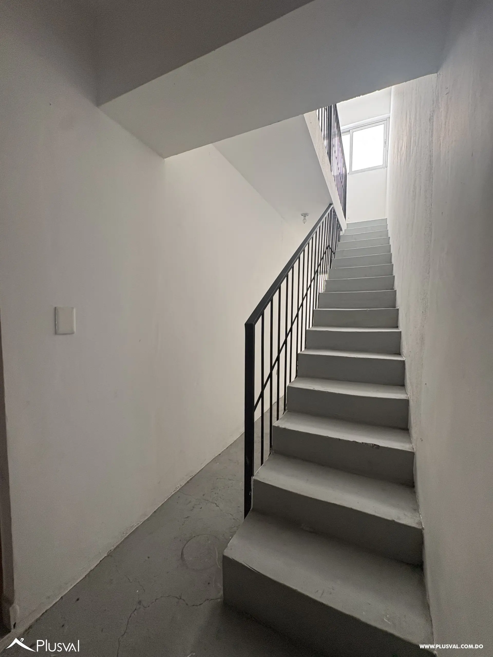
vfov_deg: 102.1
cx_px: 246
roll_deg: -0.5
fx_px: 266
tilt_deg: -3.3
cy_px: 328
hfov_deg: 85.7
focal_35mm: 14
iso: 200
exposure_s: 1/67
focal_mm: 2.22
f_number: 2.2
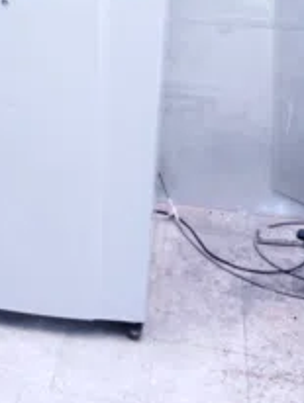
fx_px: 654
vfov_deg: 32.9
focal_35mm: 56
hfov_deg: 25.1
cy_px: 55
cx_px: 12
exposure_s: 1/50
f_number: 1.8
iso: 106
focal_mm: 4.25
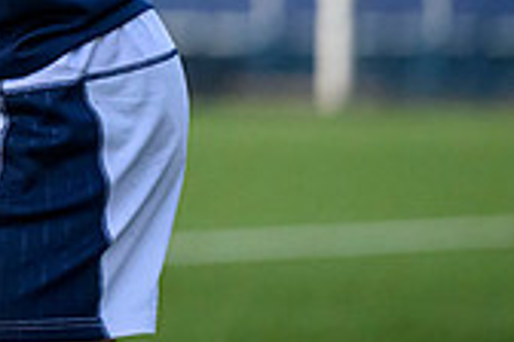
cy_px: -188
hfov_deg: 3.0
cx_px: -288
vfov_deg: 2.0
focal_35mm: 697
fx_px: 9951
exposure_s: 1/4000
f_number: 2.8
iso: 6400
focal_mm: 175
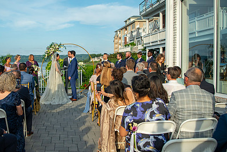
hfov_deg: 46.5
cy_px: 69
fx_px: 259
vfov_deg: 32.6
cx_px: 73
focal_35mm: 41
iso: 800
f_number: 4
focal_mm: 26
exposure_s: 1/8000
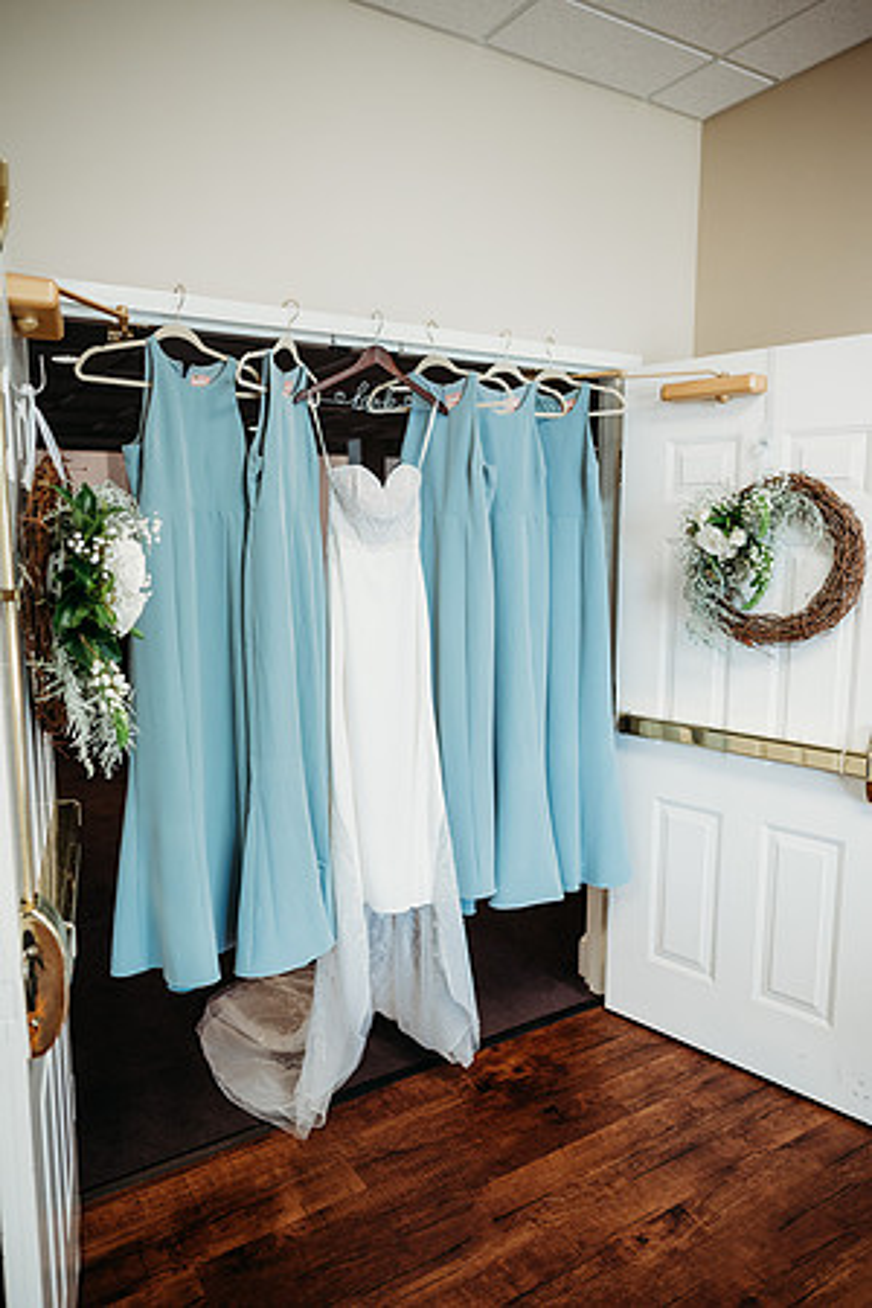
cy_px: 654
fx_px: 872
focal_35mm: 24
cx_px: 436
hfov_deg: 53.1
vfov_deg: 73.7
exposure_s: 1/160
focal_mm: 24
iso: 400
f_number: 2.5
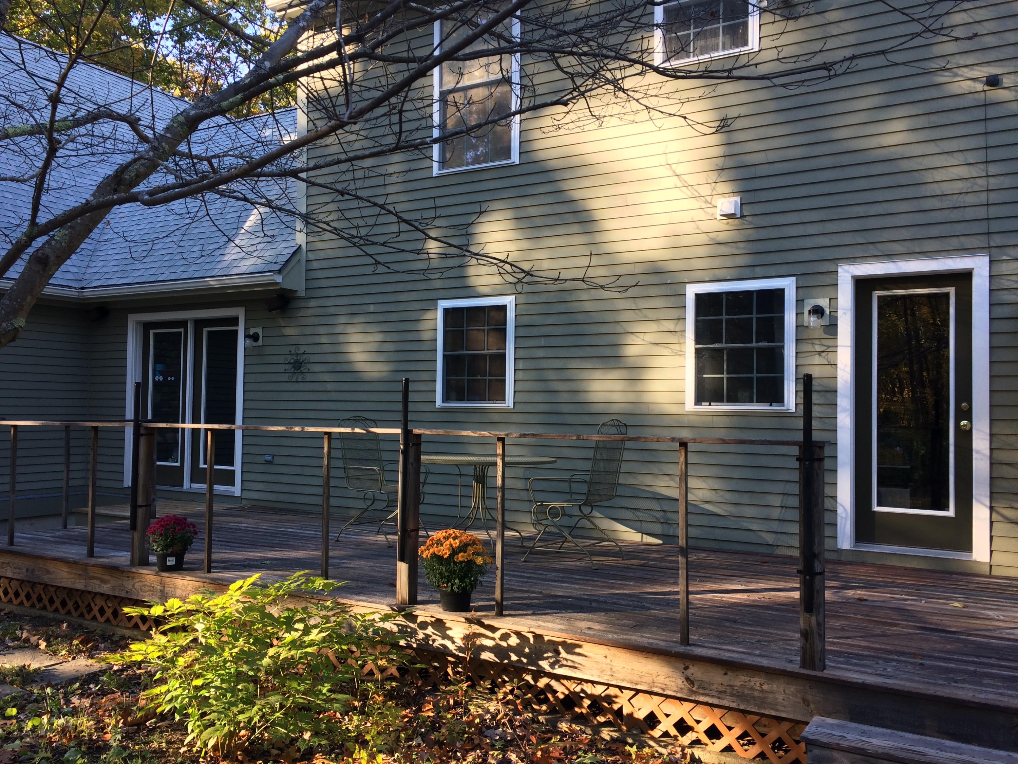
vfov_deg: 48.2
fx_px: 853
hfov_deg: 61.7
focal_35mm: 29
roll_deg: +1.1
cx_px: 509
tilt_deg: +1.2
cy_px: 382
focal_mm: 4.15
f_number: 2.2
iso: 40
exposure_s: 1/120
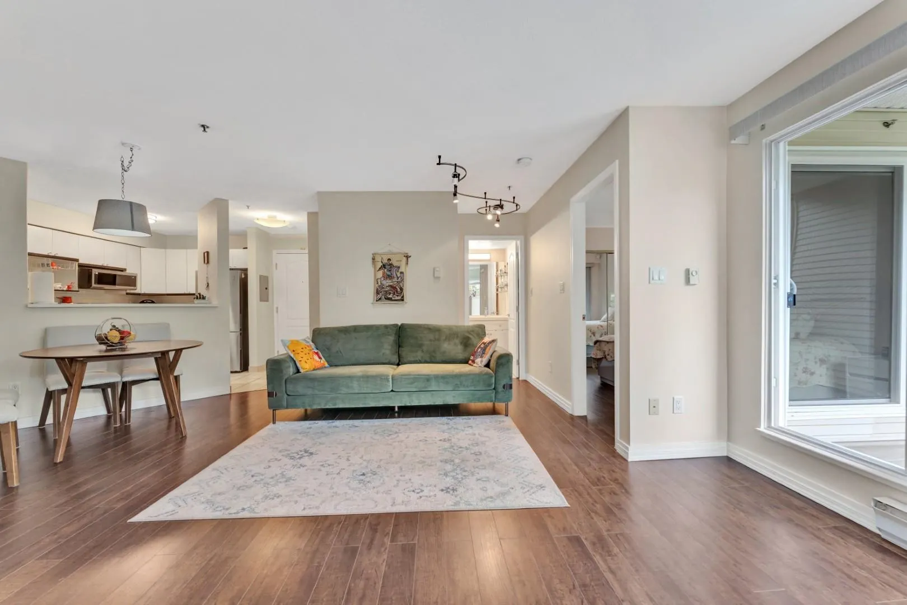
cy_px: 302
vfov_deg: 81.2
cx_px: 454
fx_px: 353
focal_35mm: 14
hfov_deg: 104.3
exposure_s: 1/13
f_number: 8
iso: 400
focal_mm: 14
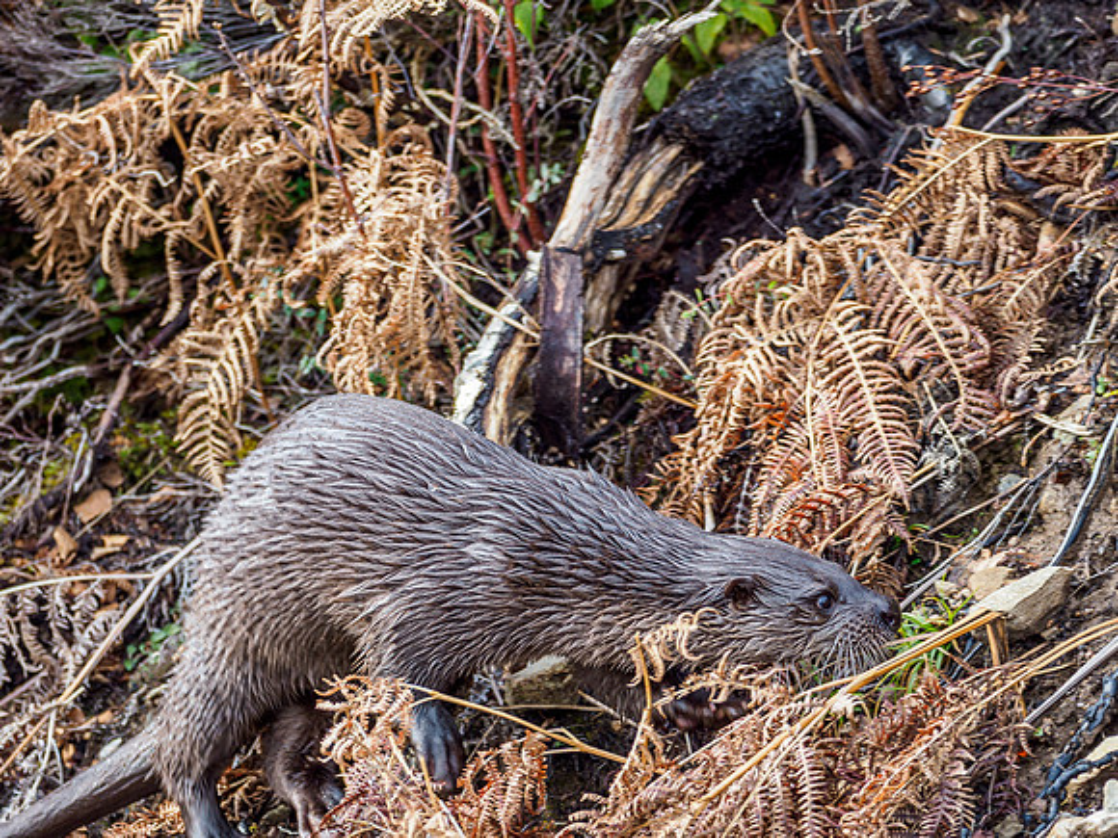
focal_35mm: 601
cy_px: 419
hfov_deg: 3.3
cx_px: 559
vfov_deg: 2.5
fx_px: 19411
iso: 400
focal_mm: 300
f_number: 4
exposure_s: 1/250
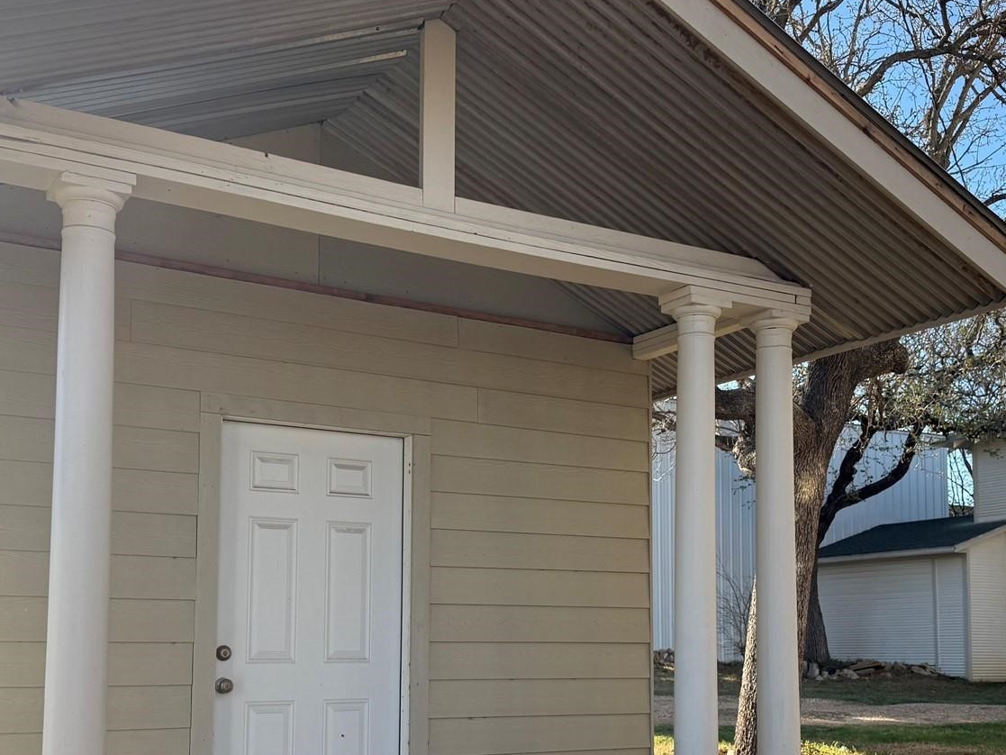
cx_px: 555
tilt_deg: +5.2
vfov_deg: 32.5
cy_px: 524
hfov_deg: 42.9
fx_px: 1279
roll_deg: -0.4
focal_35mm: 44
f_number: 1.78
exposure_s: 1/1437
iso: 80
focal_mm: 6.76
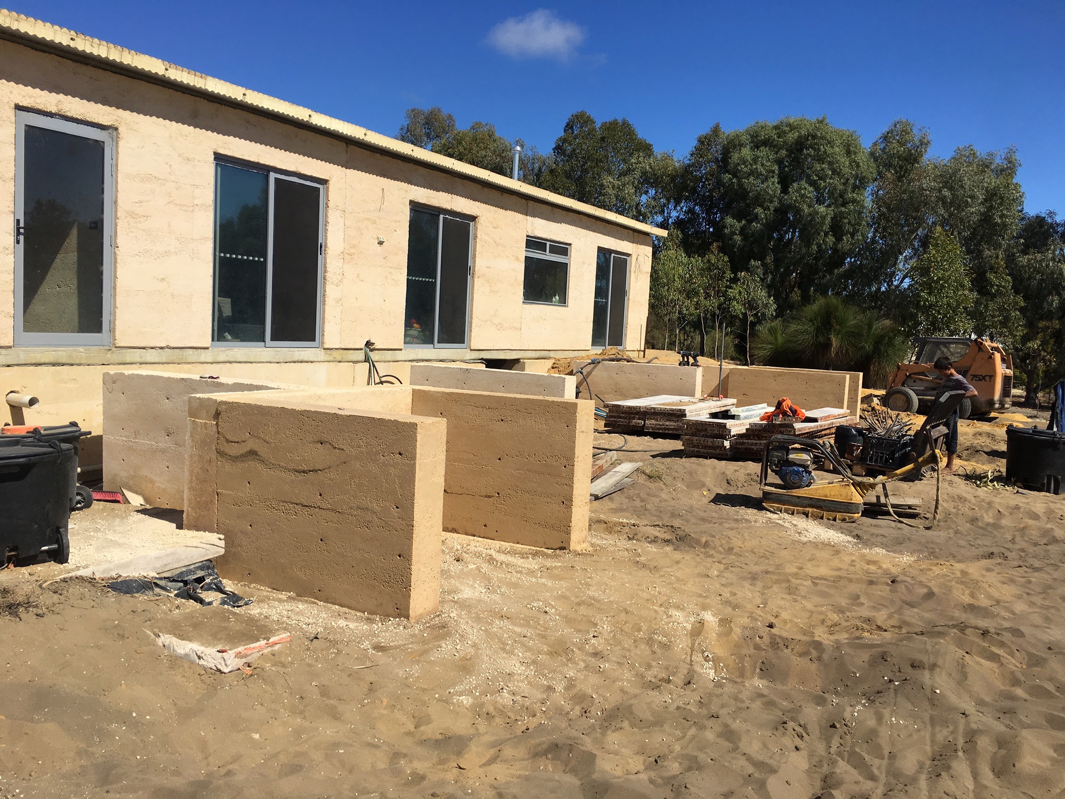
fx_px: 892
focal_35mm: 29
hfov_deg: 61.7
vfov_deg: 48.2
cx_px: 532
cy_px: 400
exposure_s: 1/3077
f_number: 2.2
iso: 25
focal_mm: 4.15
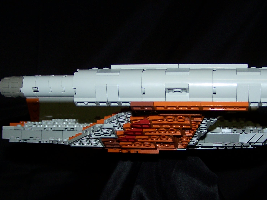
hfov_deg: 29.3
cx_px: 155
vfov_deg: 22.2
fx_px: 509
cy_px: 116
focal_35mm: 66
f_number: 2.8
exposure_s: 1/60
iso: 80
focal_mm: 6.3
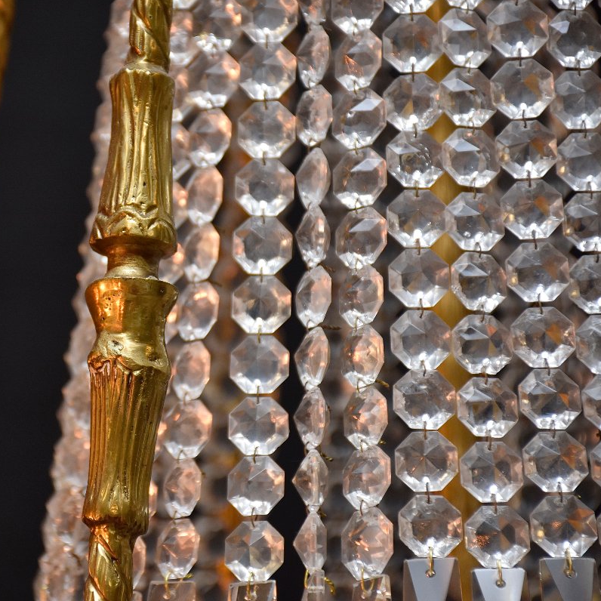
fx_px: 3398
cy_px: 300
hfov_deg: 10.1
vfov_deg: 10.1
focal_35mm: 173
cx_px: 153
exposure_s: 1/160
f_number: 5.3
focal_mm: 90
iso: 640
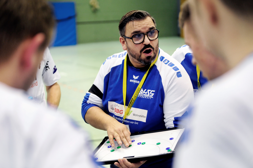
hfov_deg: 27.0
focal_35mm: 75
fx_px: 527
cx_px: 126
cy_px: 84
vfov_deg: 18.2
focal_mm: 75
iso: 2000
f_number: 2.8
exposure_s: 1/250
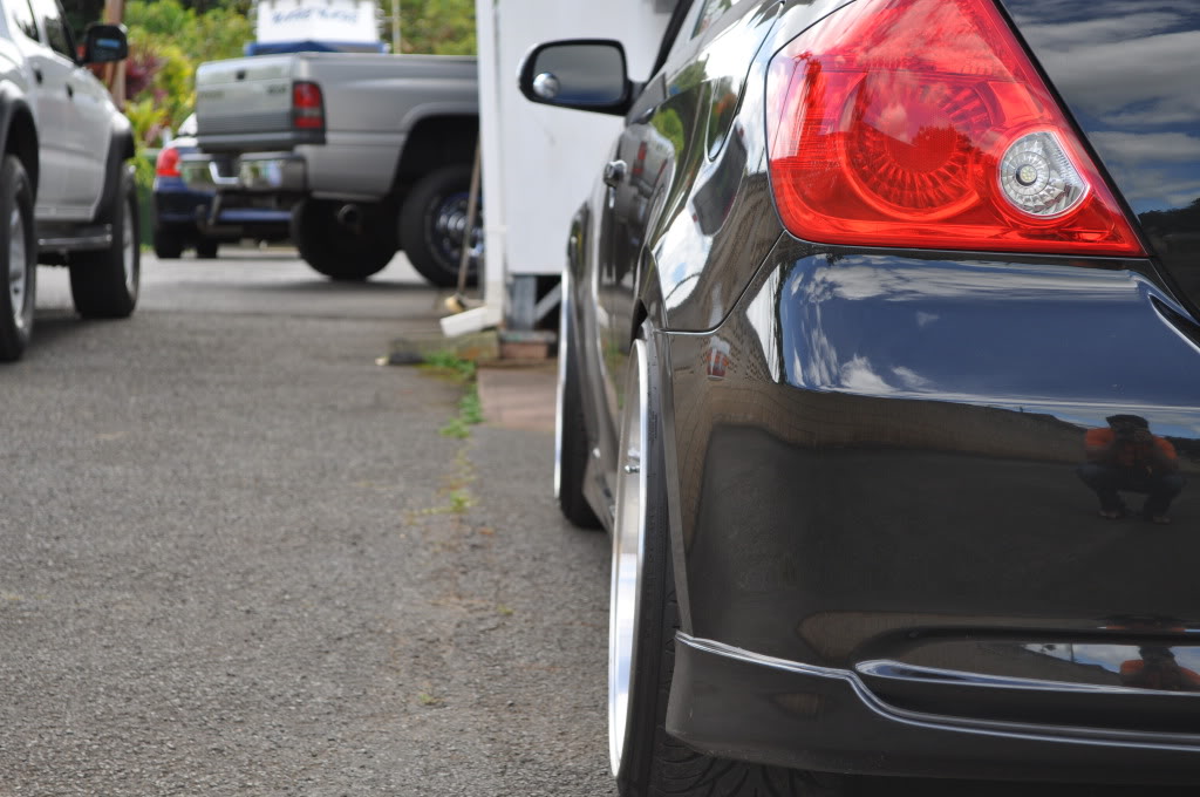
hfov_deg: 24.6
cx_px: 600
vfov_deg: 16.5
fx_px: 2746
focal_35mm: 82
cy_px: 398
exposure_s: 1/160
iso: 200
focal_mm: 55
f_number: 6.3
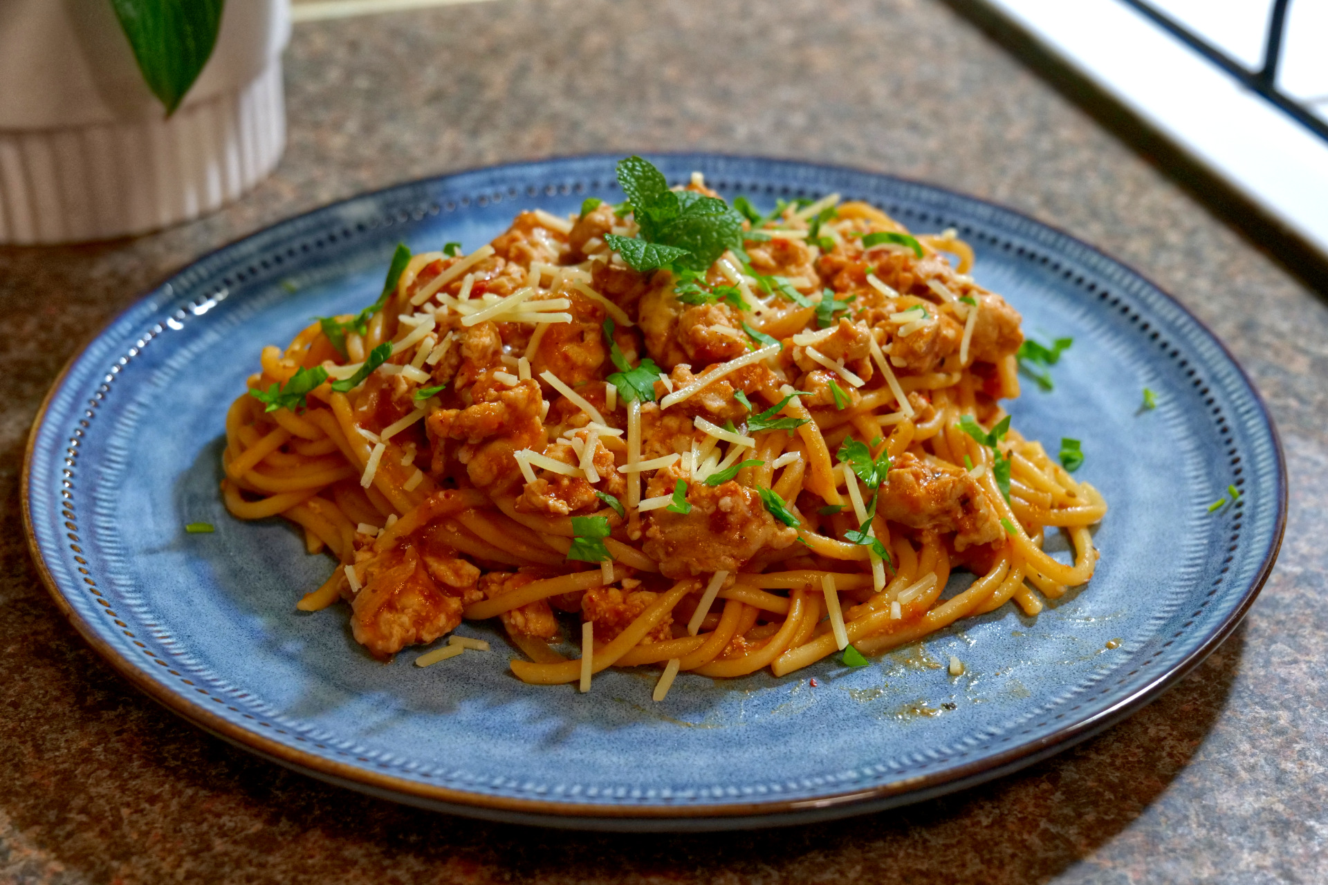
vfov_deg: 22.6
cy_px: 442
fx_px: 2213
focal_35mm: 60
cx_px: 664
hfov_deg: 33.4
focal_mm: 60
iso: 6400
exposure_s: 1/60
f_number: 7.1
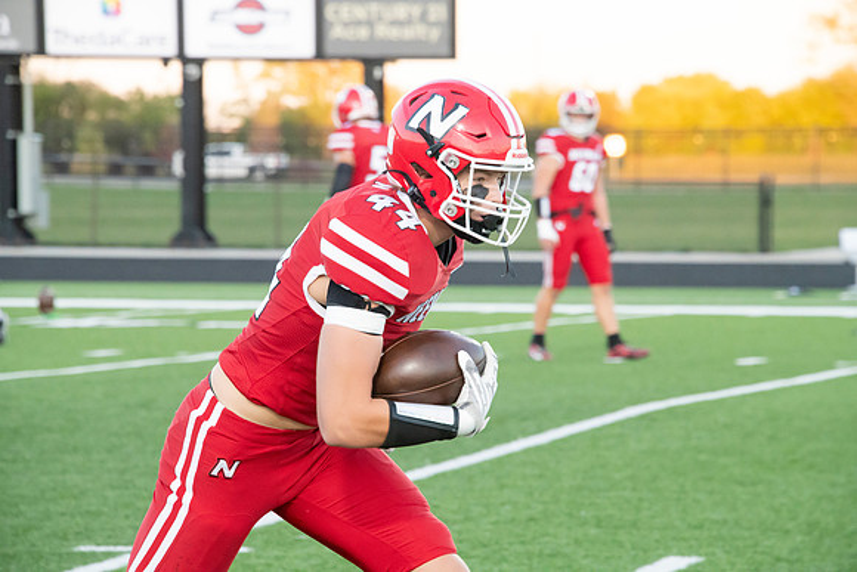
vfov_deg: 6.0
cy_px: 286
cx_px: 428
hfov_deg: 8.9
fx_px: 5476
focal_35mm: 230
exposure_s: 1/500
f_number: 9
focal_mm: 230
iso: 8000
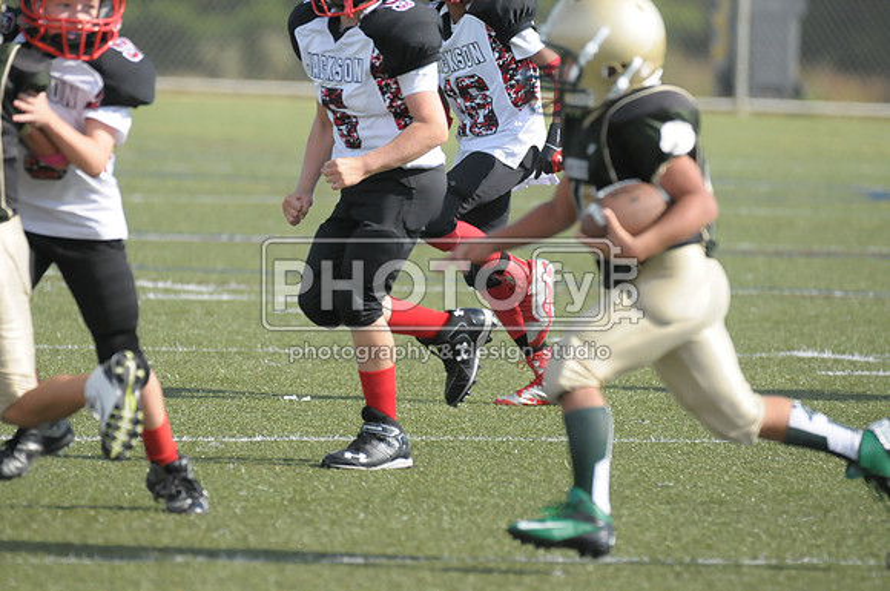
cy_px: 296
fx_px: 10739
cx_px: 445
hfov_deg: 4.7
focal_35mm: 435
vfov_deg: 3.2
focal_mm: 290
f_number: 4
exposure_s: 1/6400
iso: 1600
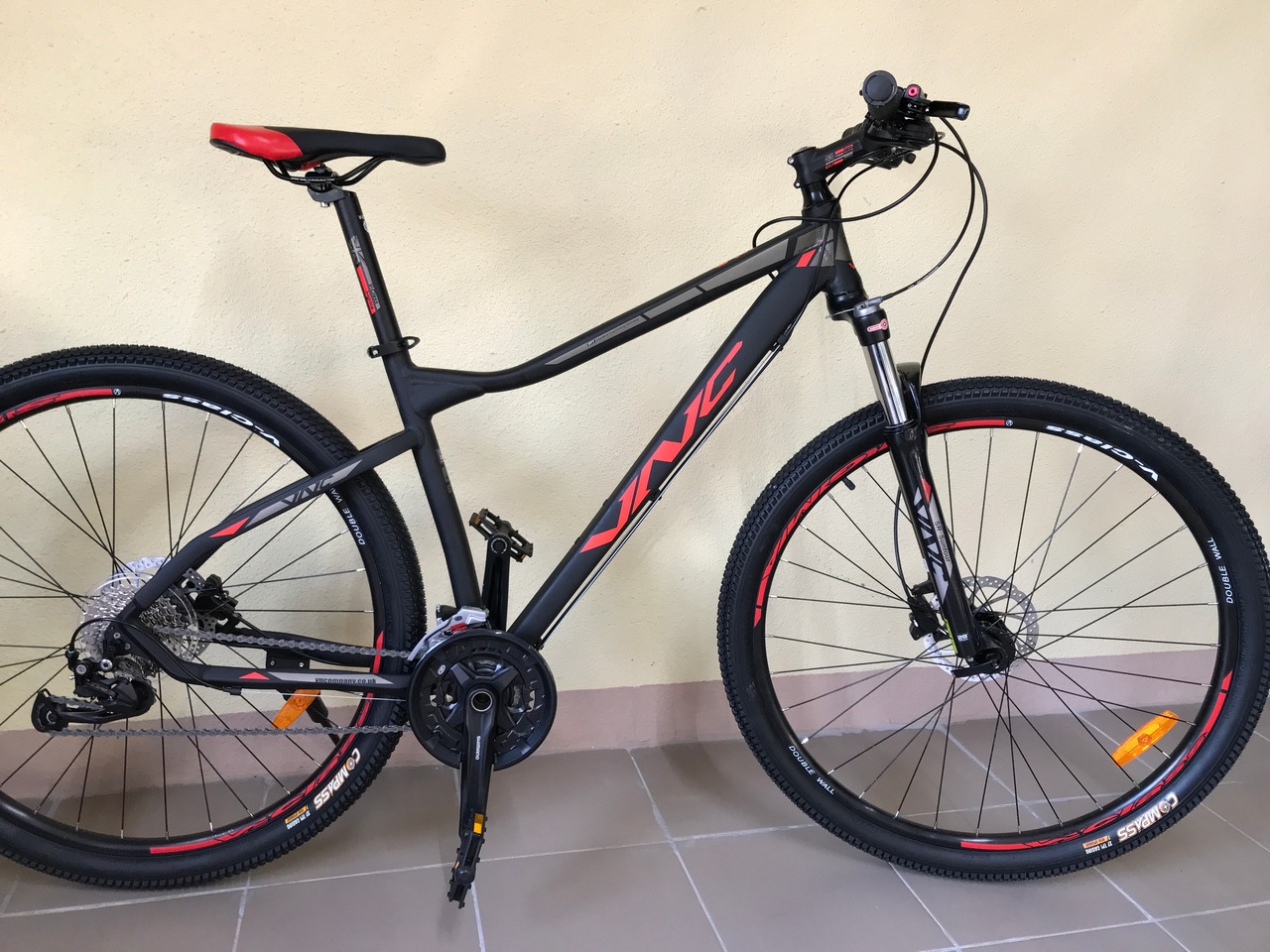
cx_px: 635
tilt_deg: -12.3
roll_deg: -2.8
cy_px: 476
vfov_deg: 49.7
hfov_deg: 63.4
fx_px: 1027
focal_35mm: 28
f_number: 1.8
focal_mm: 3.99
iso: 50
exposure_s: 1/33
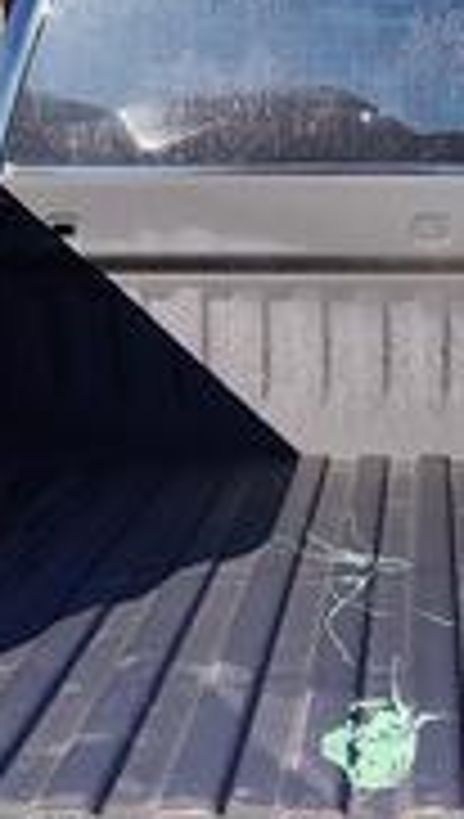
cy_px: 554
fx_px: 1916
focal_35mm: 88
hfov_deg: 13.7
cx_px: 414
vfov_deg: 24.0
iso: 100
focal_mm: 5.56
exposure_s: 1/1508
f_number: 1.88
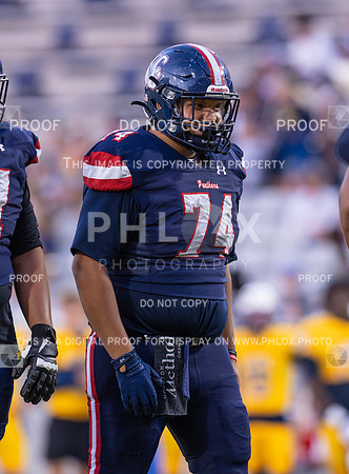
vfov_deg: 2.8
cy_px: 181
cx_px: 205
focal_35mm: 720
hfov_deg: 2.0
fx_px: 9777
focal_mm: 400
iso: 3200
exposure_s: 1/1000
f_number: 4
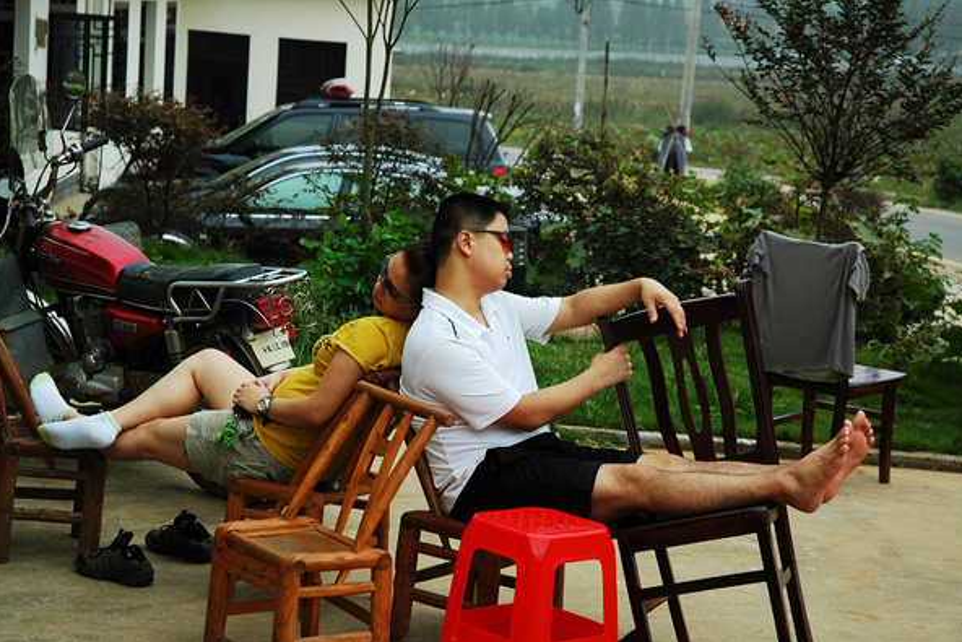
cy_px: 322
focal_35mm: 84
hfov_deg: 24.3
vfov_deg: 16.4
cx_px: 481
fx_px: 2232
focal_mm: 55
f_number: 4.5
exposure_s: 1/500
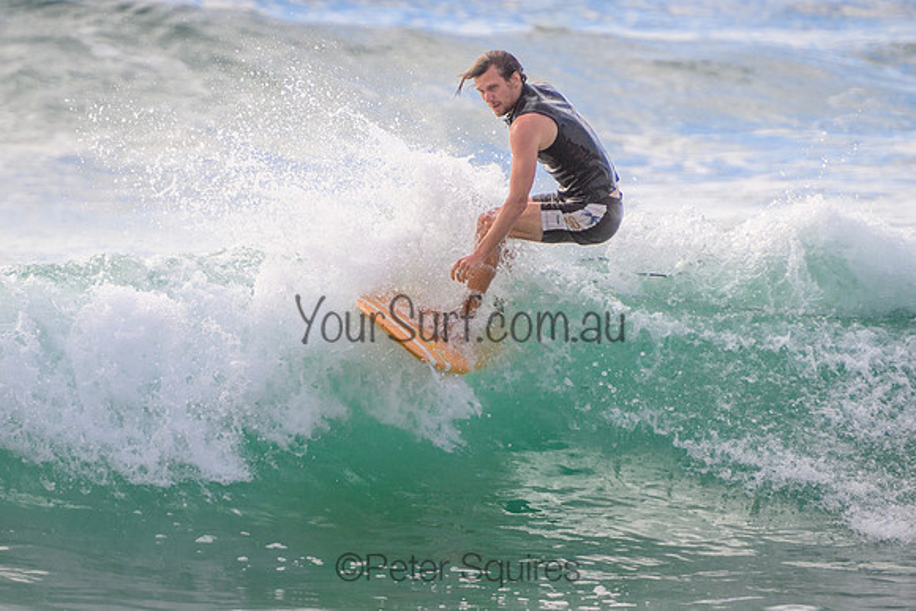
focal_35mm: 550
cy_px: 282
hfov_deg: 3.7
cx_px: 288
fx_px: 14002
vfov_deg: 2.5
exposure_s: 1/2000
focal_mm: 400
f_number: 5.6
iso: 360
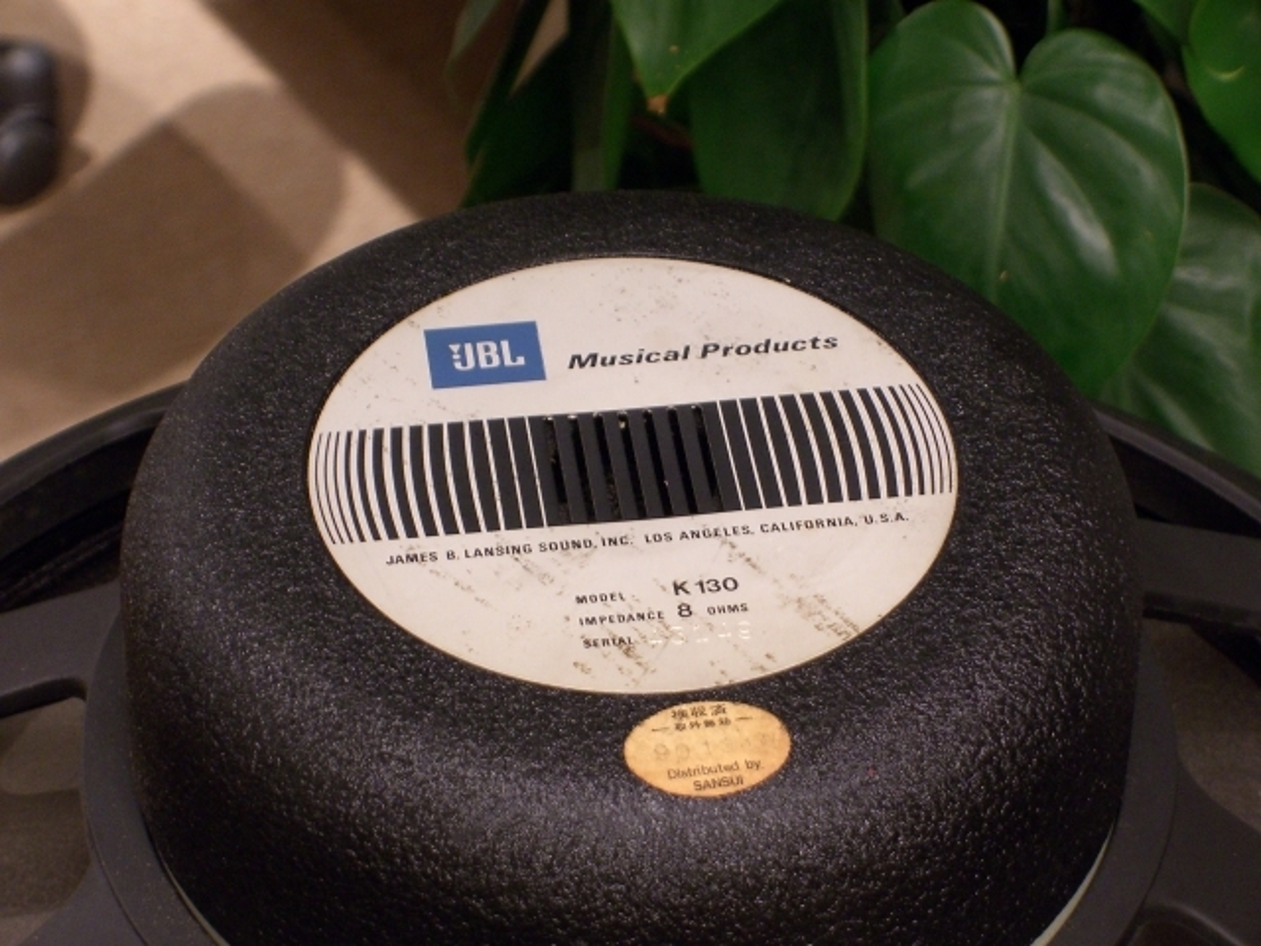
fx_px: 4153
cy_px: 473
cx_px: 630
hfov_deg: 17.3
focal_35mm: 114
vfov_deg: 13.0
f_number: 5.1
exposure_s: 1/8
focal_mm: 23.7
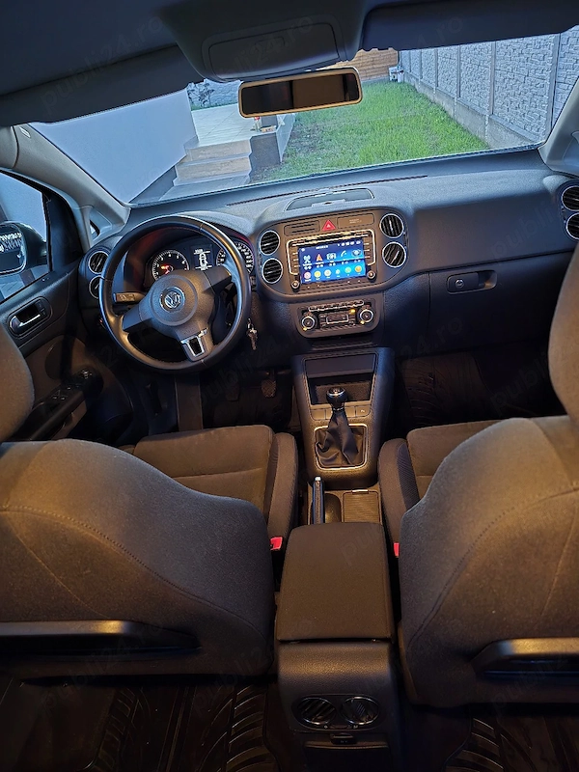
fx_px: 513
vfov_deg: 73.9
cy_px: 386
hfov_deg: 58.9
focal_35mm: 23
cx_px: 290
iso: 2000
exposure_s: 1/20
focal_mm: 6.3
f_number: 1.7
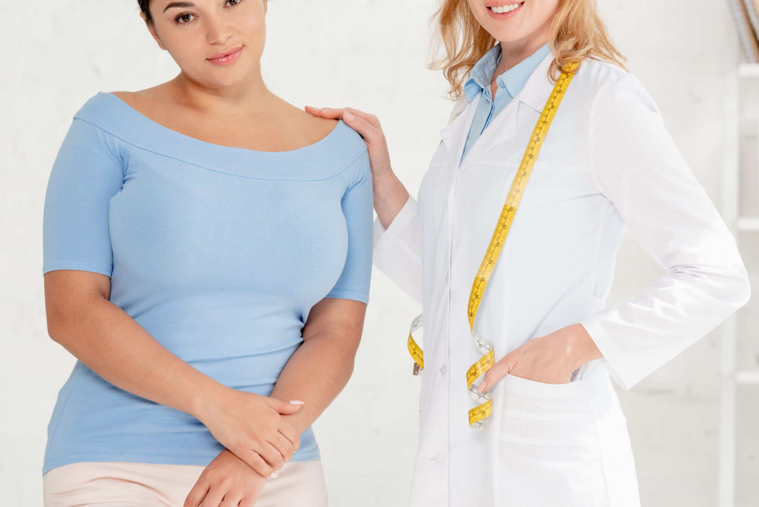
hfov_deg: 10.0
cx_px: 343
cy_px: 205
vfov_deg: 6.7
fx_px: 4345
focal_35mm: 206
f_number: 5
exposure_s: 1/160
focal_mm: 160
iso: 100
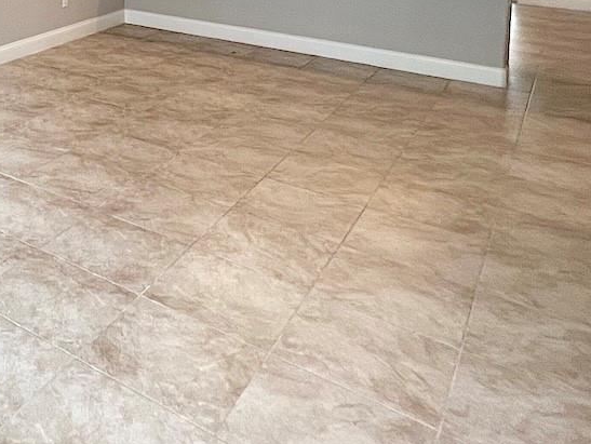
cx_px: -66
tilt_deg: -4.3
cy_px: -88
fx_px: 649
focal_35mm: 38
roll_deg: +0.0
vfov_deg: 31.6
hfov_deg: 39.5
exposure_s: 1/120
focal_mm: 1.57
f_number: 1.8
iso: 160
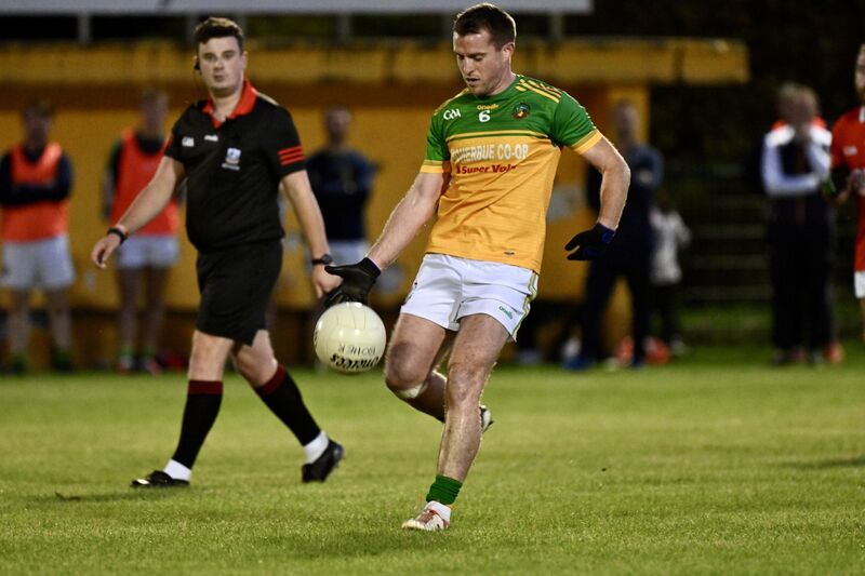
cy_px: 288
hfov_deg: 3.4
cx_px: 432
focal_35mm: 600
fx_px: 14413
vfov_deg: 2.3
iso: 8000
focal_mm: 600
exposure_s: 1/250
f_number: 6.3
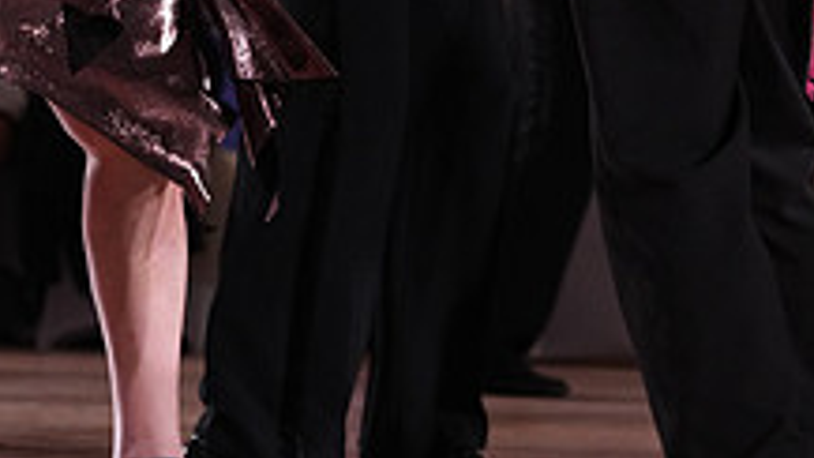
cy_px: -342
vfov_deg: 4.6
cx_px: 324
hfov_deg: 8.3
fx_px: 5633
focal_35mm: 261
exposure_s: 1/400
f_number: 4
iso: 2000
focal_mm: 93
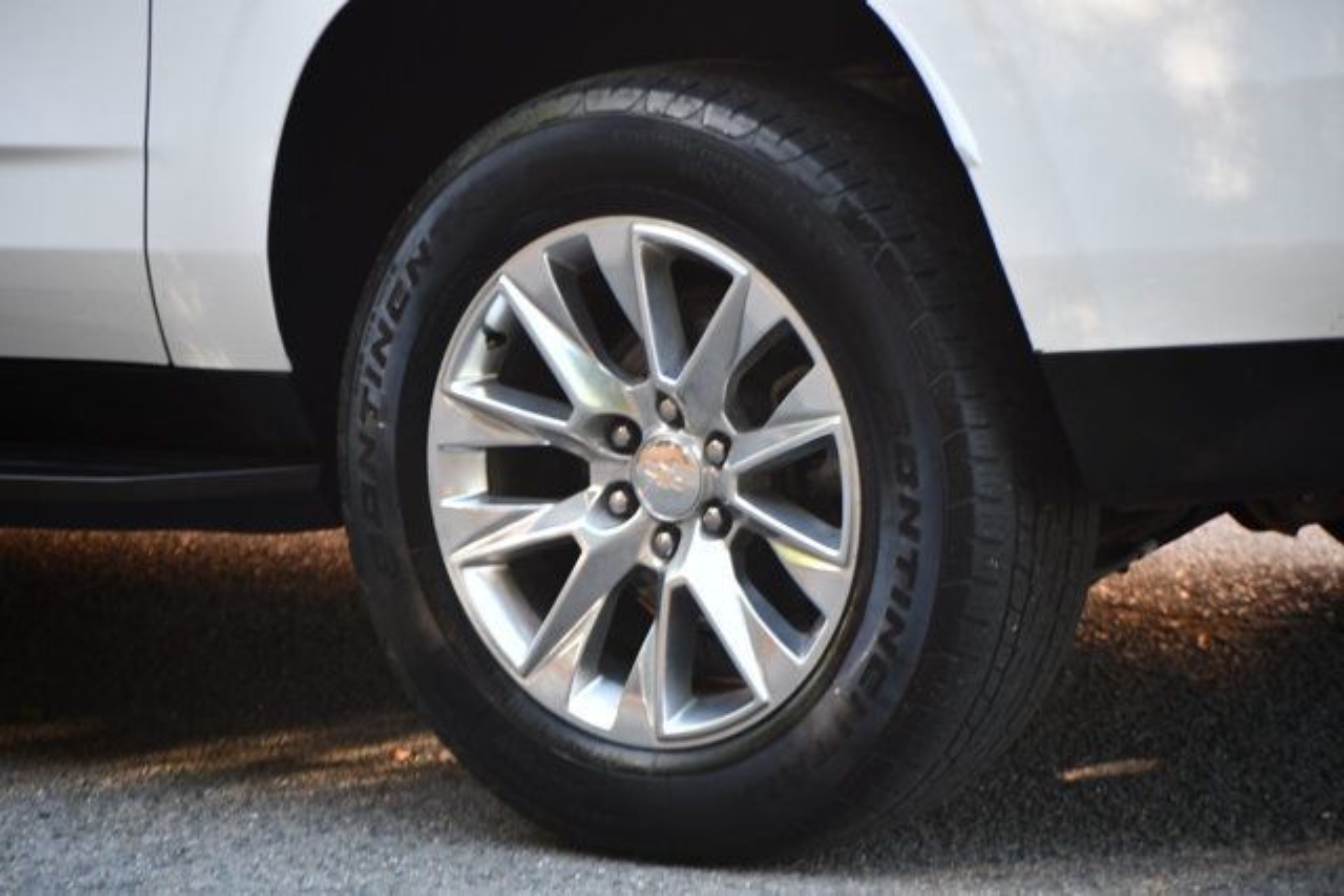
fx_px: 6833
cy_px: 448
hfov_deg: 11.2
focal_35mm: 183
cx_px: 672
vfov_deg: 7.5
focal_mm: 122
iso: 800
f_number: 4.8
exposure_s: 1/200
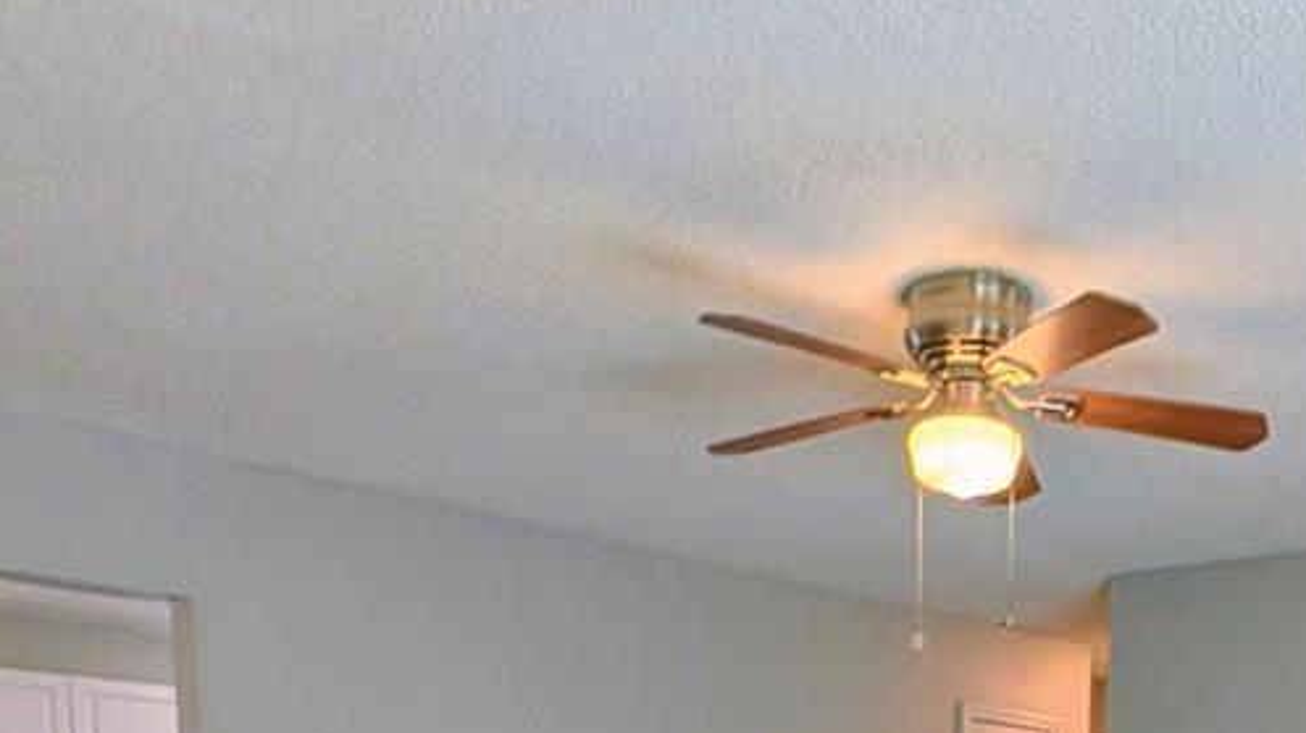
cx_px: 999
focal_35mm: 42
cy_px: 1127
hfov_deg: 46.4
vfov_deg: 22.6
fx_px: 1454
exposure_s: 1/222
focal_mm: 2.02
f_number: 1.7
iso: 54
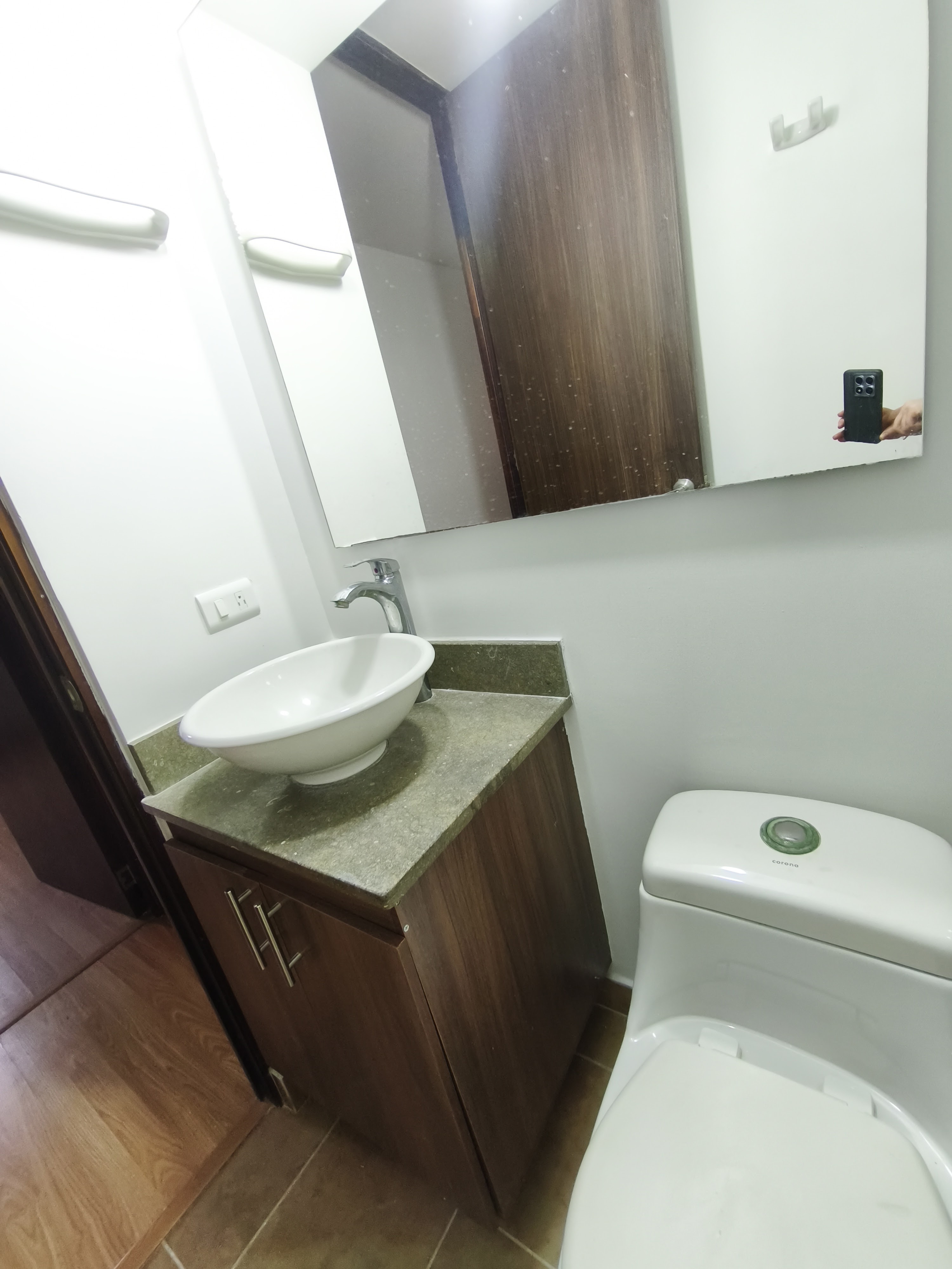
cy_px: 634
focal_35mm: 15
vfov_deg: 98.2
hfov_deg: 81.7
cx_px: 476
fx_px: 550
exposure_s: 1/40
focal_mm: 1.91
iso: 160
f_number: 2.2
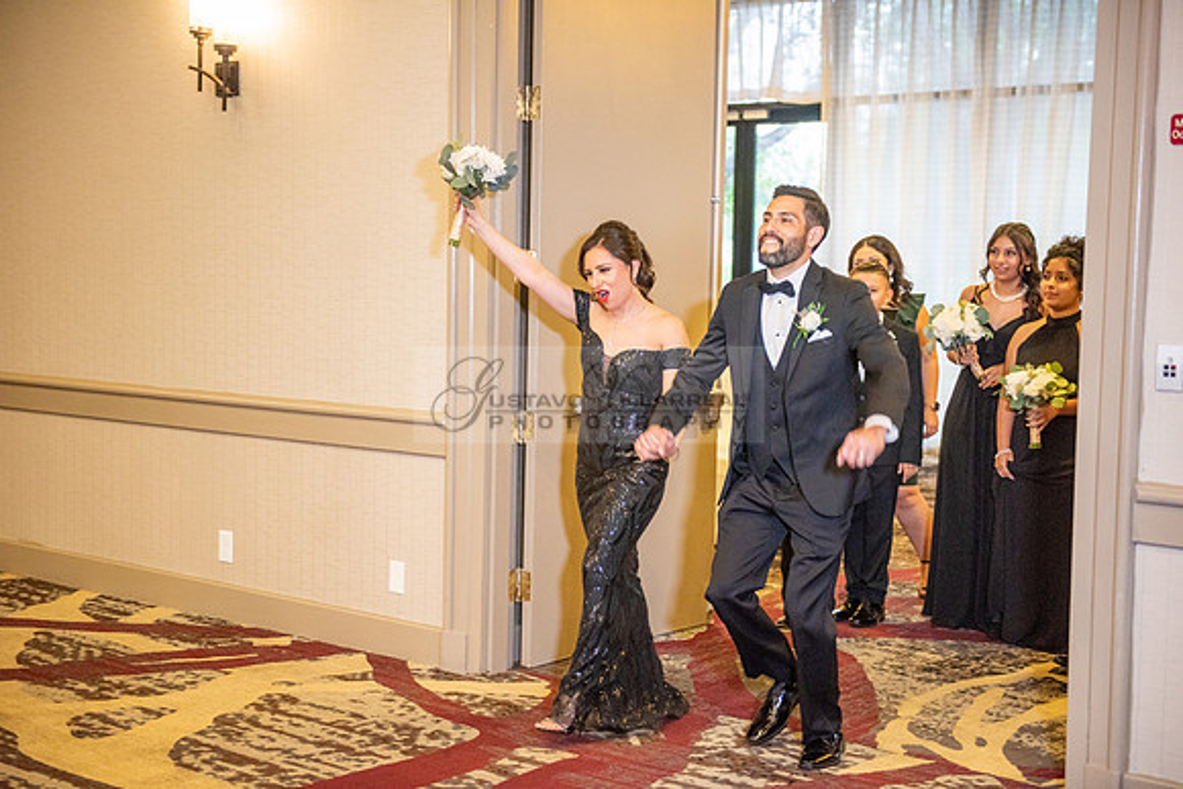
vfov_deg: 24.6
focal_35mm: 55
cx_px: 592
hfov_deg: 36.2
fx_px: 1808
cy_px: 394
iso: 1600
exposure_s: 1/125
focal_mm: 55
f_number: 2.8
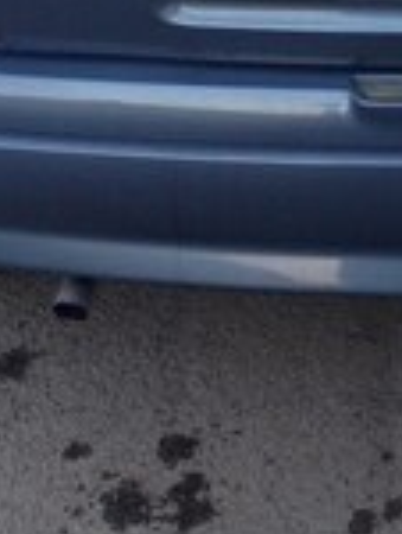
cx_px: 356
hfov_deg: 13.5
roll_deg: +0.2
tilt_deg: -12.2
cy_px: -189
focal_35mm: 109
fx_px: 1683
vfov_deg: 16.8
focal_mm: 4.12
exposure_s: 1/60
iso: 50
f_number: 2.4
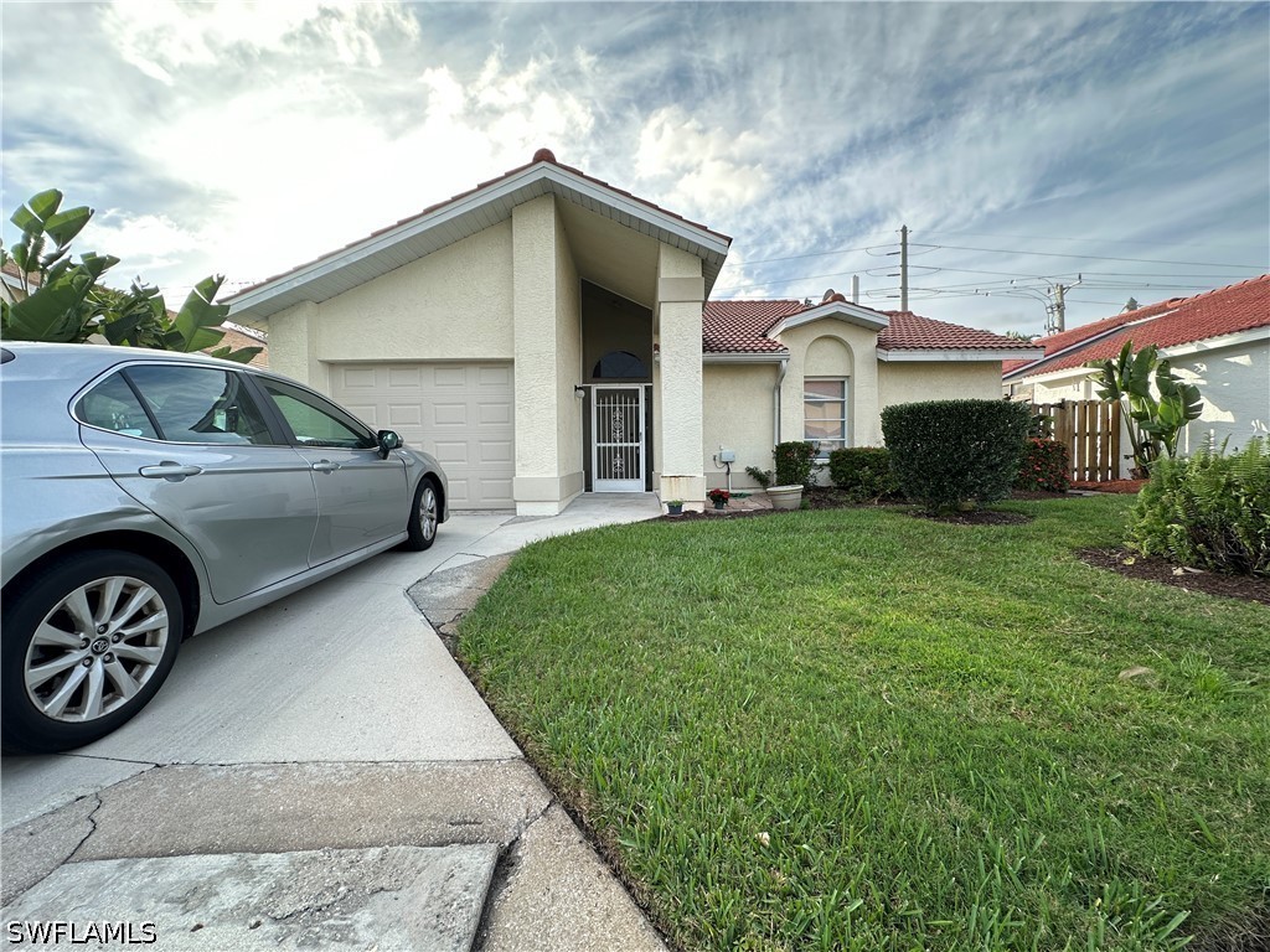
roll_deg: +0.1
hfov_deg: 102.1
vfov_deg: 85.7
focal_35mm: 14
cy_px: 476
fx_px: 514
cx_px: 635
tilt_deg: -0.7
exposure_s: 1/506
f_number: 2.2
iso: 40
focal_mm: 2.22
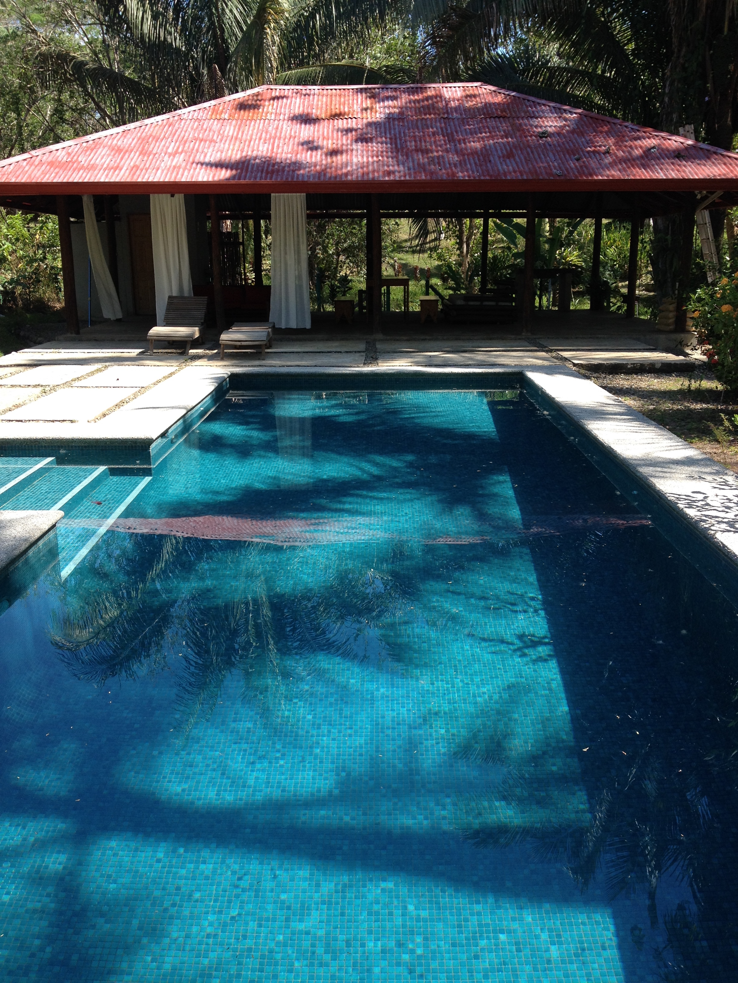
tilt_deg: -17.1
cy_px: 492
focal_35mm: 35
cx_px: 369
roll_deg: +1.8
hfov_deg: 40.7
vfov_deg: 52.6
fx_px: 995
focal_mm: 4.28
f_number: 2.4
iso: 50
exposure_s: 1/569
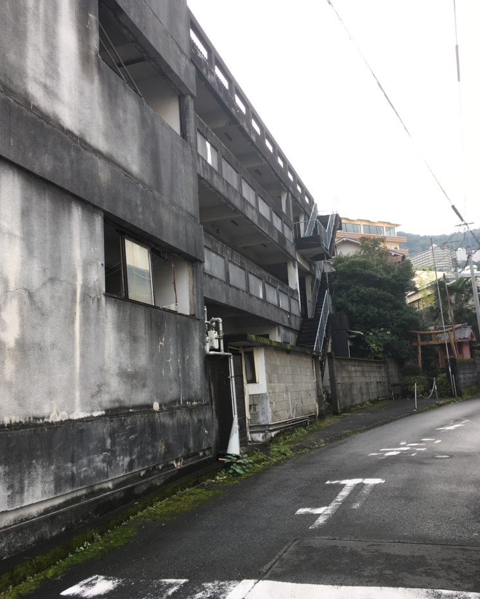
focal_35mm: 31
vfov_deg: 57.1
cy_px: 281
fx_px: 550
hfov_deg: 47.1
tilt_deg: +11.4
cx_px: 242
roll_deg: +4.2
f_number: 2.2
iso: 25
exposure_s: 1/144
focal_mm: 4.15
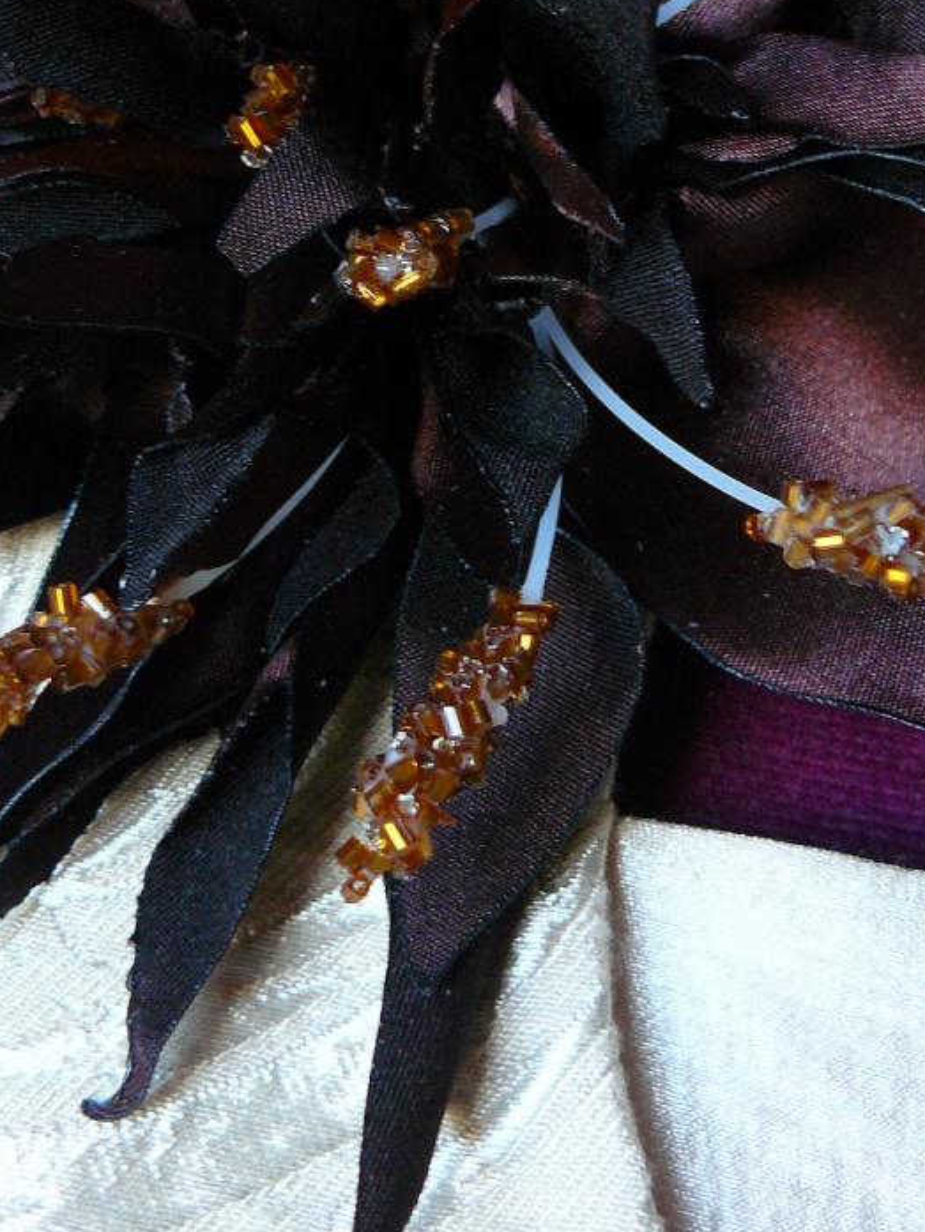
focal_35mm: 62
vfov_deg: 31.1
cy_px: 484
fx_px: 2208
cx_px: 497
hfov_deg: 23.7
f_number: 2.8
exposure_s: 1/30
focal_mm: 6
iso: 200
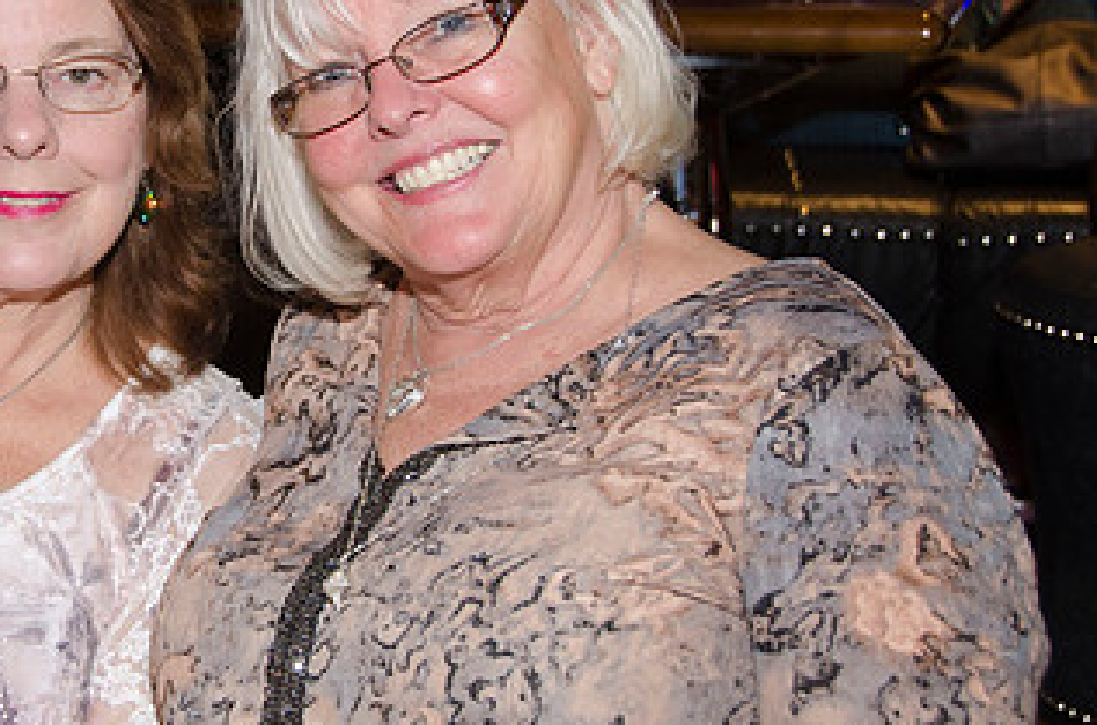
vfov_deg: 13.7
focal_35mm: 99
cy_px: 274
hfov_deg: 20.3
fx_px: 3009
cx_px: 160
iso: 400
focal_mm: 36
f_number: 5.6
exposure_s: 1/60
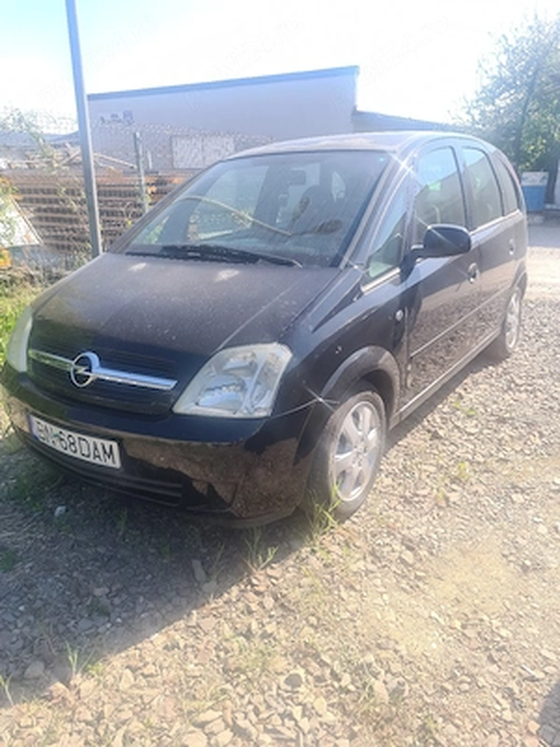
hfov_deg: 53.1
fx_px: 561
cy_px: 374
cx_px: 280
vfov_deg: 67.3
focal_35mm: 26
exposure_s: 1/1000
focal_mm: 5.4
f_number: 1.8
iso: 50
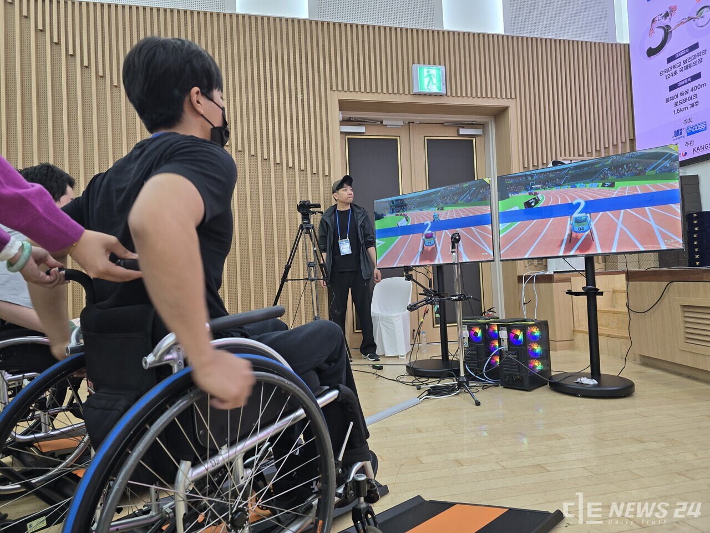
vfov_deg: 58.9
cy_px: 266
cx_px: 355
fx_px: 472
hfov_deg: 73.9
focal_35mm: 23
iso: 64
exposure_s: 1/53.3
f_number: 1.7
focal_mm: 6.3
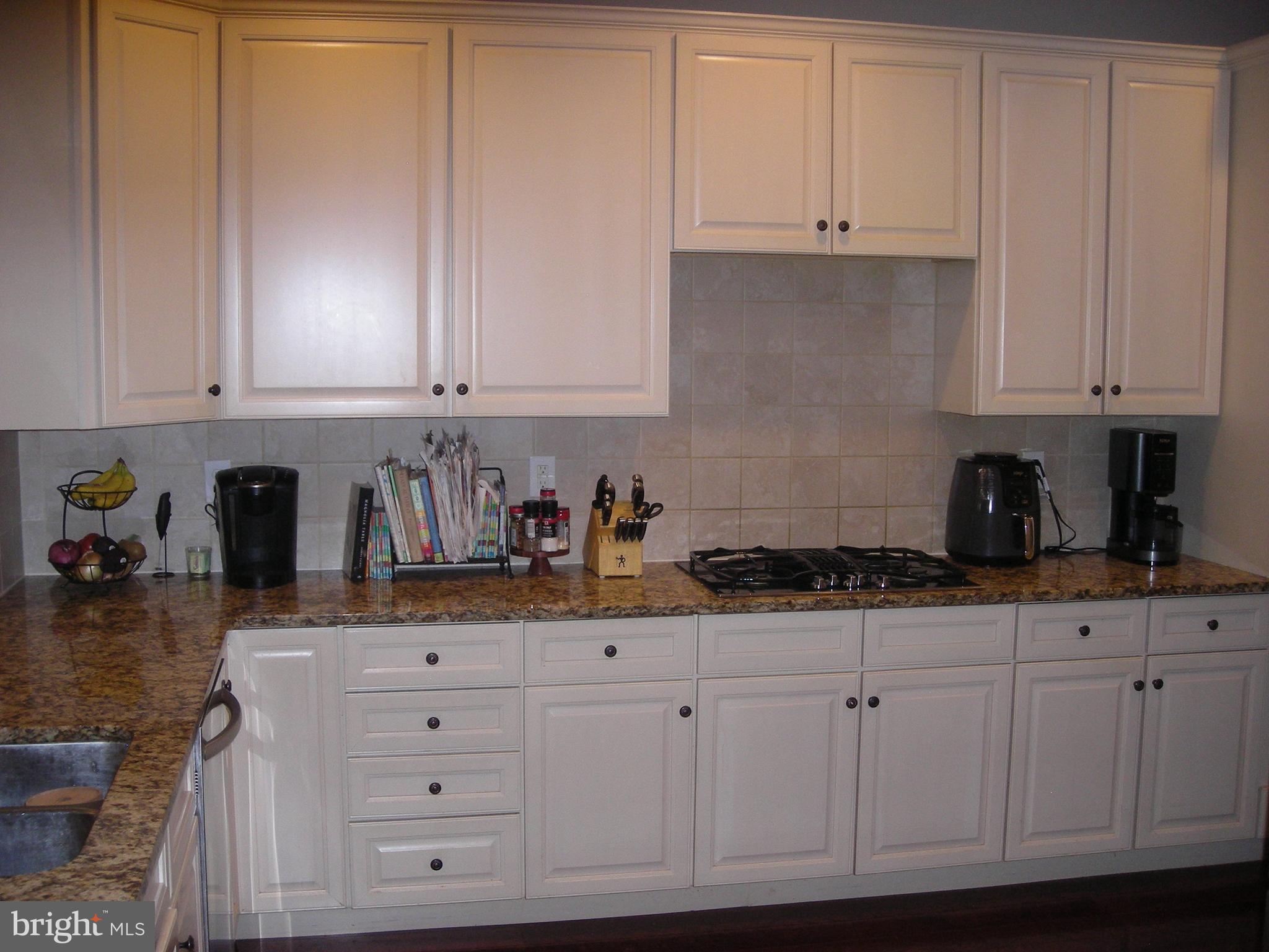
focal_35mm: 38
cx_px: 634
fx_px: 1393
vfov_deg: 37.7
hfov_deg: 49.0
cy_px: 476
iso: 154
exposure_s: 1/60
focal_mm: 6.3
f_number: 3.2
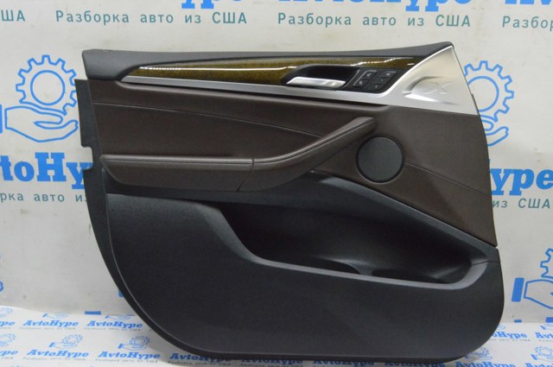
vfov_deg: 39.9
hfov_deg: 57.3
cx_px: 276
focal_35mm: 33
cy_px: 184
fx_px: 506
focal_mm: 22
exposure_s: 1/15
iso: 6400
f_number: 20
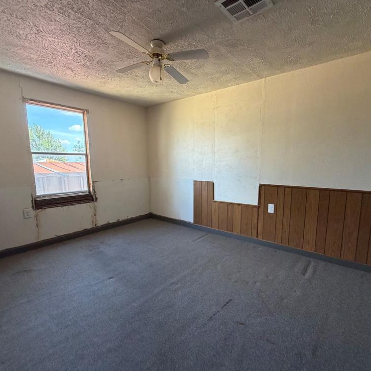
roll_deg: +0.6
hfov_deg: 83.9
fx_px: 206
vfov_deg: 83.9
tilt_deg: -7.3
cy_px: 191
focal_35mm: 17
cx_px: 197
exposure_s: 1/121
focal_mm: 2.22
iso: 320
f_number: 2.2
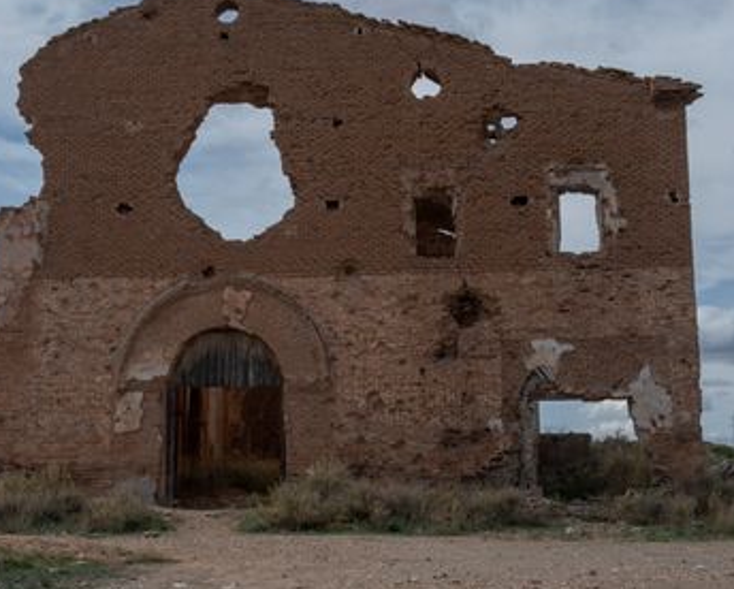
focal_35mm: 53
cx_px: 314
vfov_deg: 28.6
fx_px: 1153
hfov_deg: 35.3
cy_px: 261
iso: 100
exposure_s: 1/60
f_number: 6.4
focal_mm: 25.4
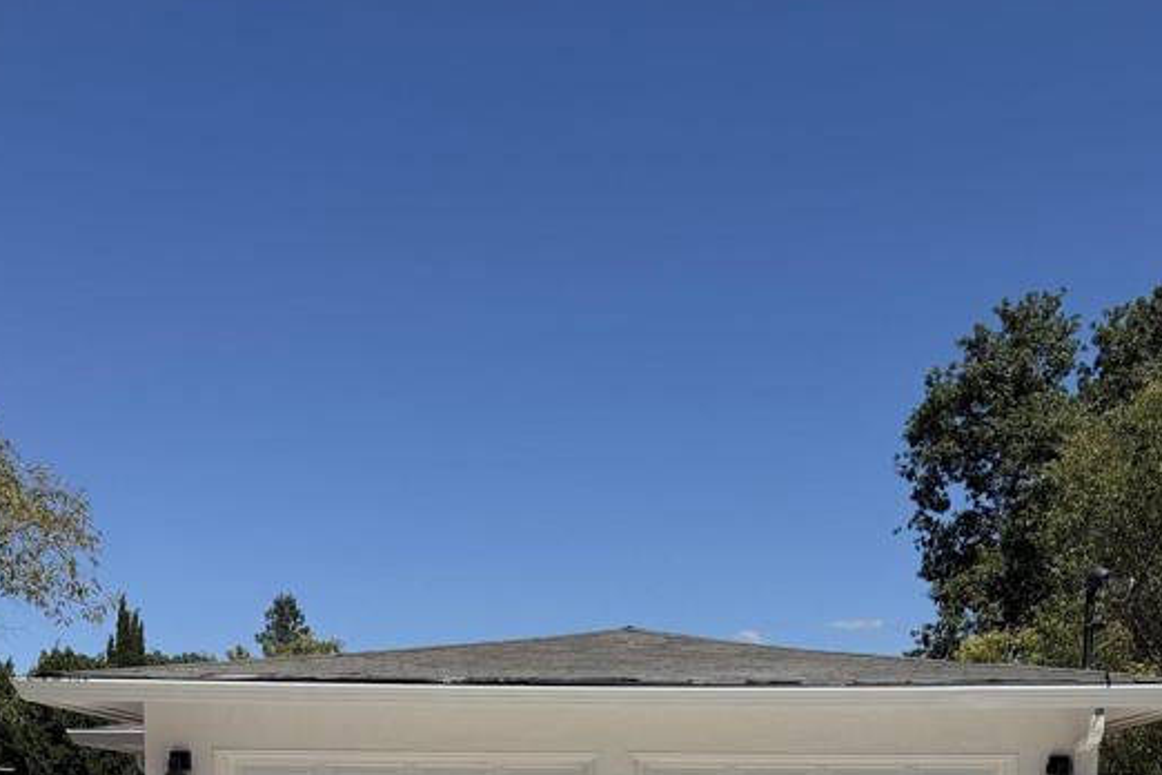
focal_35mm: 49
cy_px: 1009
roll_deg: -1.0
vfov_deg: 24.1
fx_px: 1581
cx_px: 646
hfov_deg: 40.3
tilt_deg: -5.7
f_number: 1.78
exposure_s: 1/10309
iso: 80
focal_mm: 6.76
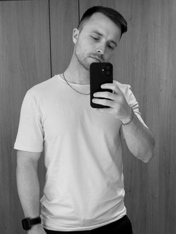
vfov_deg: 36.8
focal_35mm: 52
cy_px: 117
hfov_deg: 28.0
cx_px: 88
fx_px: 353
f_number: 1.6
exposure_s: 1/50
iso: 64
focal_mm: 5.96
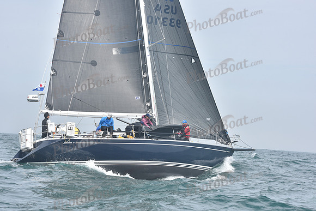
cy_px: 106
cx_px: 158
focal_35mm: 95
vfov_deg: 14.4
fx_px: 834
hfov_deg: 21.5
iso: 320
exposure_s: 1/800
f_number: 10
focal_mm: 95
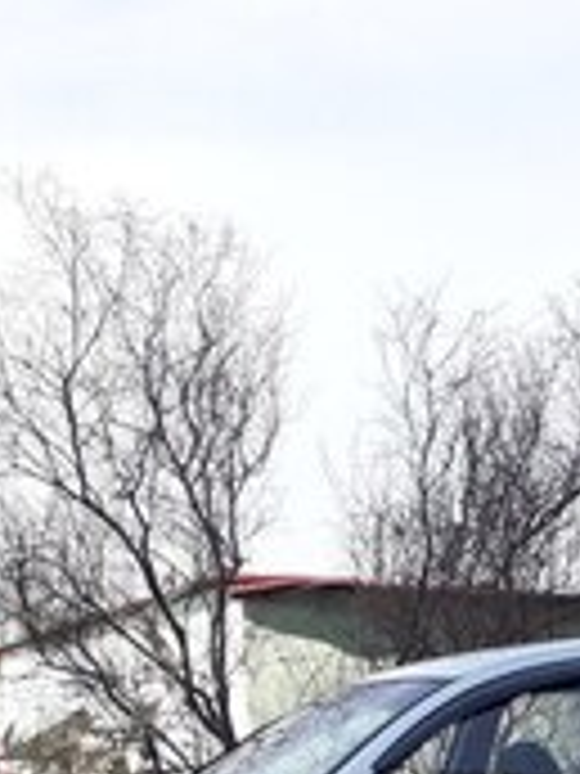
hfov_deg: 18.6
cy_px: 990
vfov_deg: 22.5
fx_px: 1743
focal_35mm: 78
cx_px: 499
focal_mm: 3.6
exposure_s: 1/782
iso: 40
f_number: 1.9
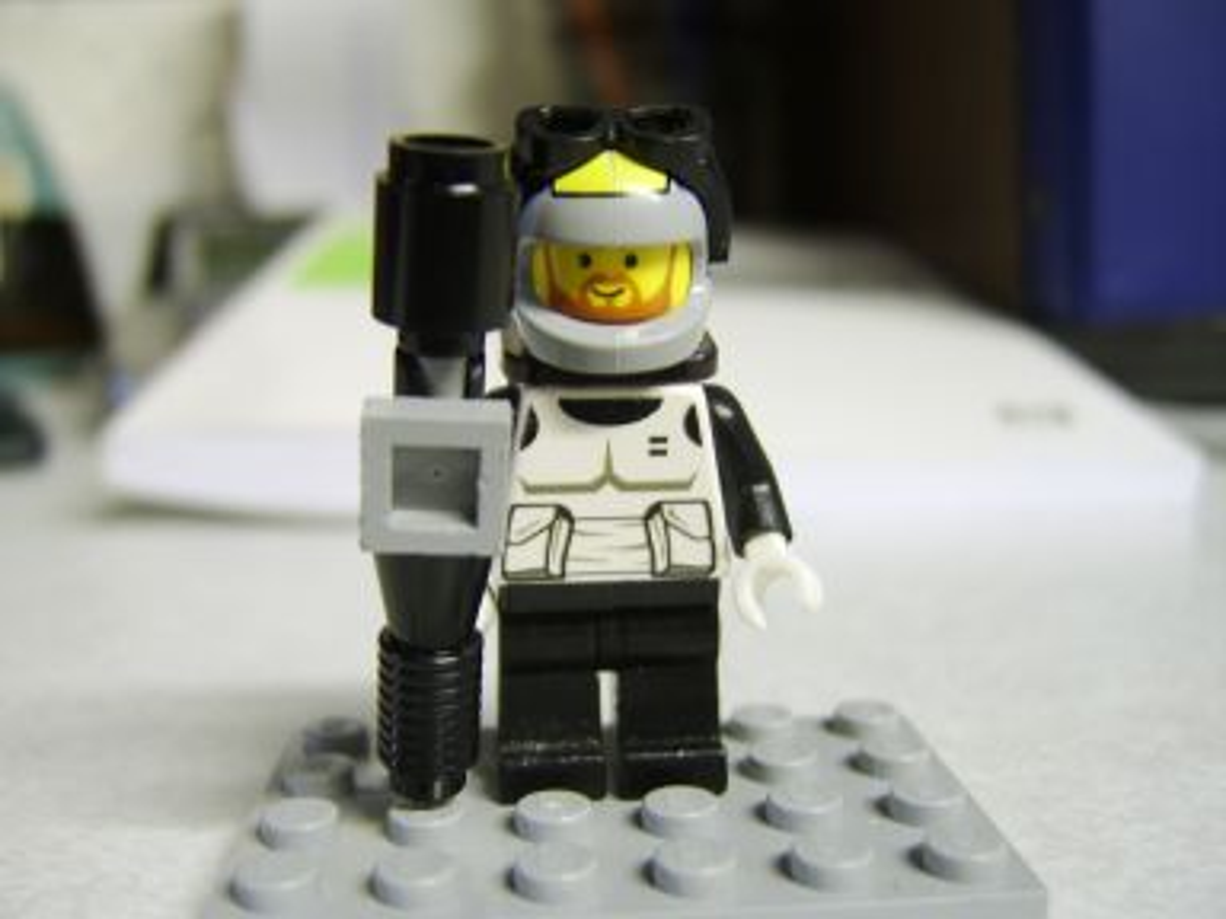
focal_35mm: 31
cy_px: 460
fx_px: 1098
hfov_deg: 58.4
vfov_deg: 45.4
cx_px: 613
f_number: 2.7
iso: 71
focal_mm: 8.13
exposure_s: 1/5
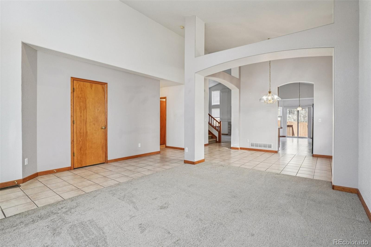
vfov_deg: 72.0
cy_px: 124
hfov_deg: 95.0
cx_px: 186
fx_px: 170
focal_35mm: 16
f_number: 8
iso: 400
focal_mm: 11
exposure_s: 1/30
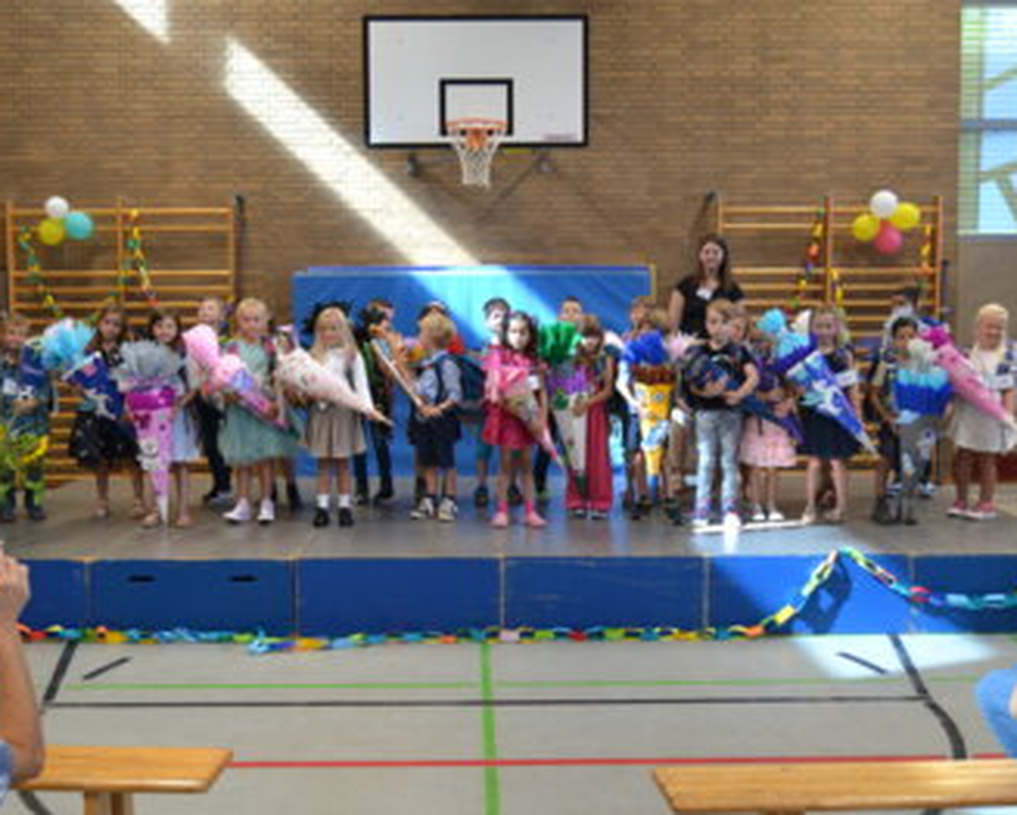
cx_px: 482
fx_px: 1192
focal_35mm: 40
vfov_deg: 37.7
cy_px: 412
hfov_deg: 46.2
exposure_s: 1/60
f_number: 3.8
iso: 400
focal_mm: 23
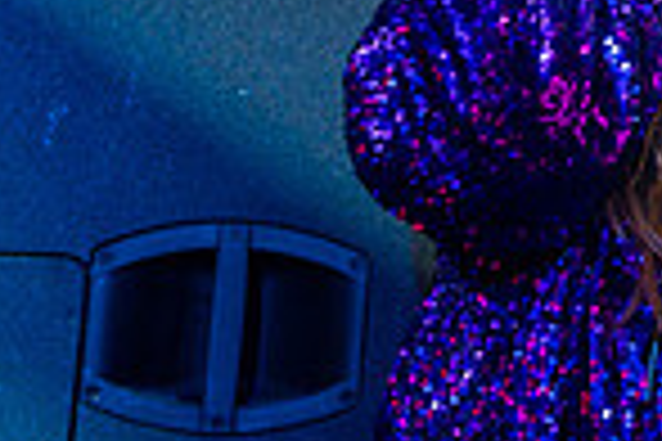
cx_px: 1157
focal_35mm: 138
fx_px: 2537
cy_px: -101
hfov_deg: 13.5
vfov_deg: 9.8
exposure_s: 1/200
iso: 640
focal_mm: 35
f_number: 1.4
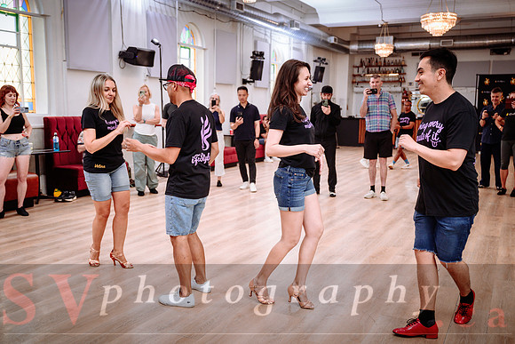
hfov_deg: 52.8
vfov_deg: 36.6
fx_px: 518
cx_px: 268
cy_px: 192
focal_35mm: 36
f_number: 2.8
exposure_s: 1/250
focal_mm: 32.5
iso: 1000
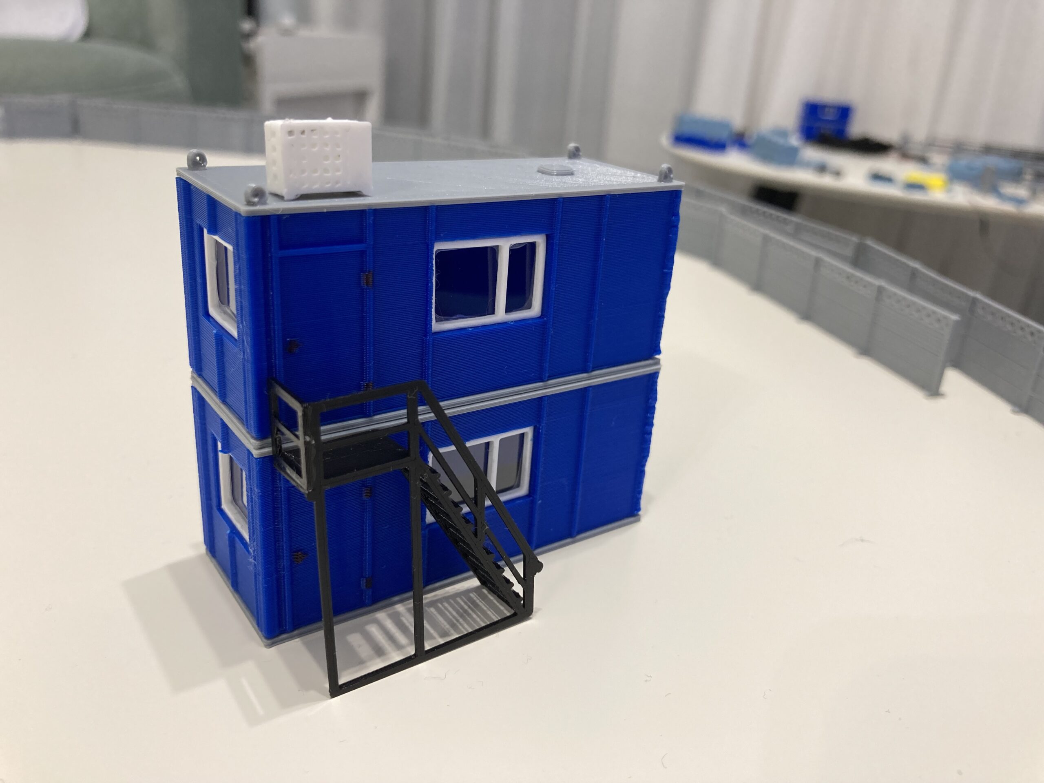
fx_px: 844
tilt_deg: -22.4
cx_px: 522
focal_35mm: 28
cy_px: 392
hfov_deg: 63.4
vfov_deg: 49.7
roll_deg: -5.2
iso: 125
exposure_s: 1/50
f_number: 1.8
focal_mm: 3.99
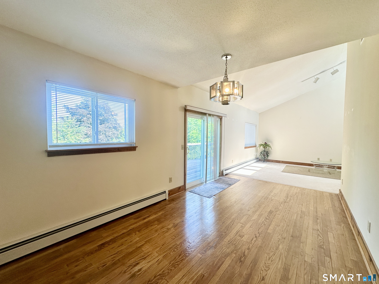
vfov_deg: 85.7
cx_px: 190
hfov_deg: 102.1
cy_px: 142
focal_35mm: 14
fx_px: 153
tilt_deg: -1.5
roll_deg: -1.0
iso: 64
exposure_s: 1/120
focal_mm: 2.22
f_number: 2.2
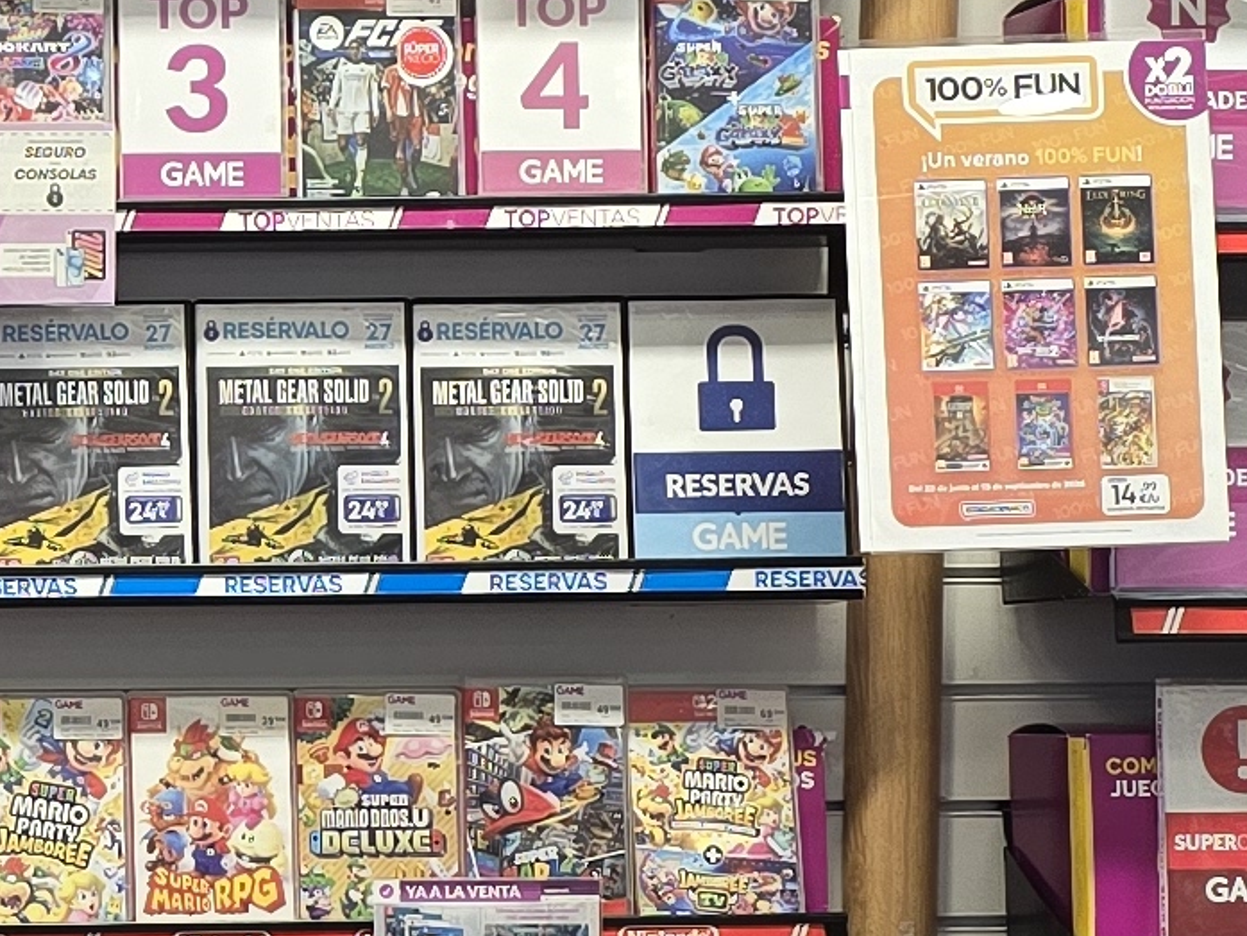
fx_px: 4756
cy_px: 460
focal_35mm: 132
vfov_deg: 11.2
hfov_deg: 14.3
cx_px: -386
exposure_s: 1/100
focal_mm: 6.3
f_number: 1.7
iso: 80
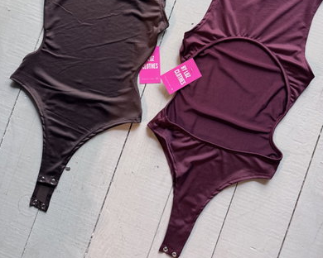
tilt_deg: -86.0
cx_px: 164
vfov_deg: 43.6
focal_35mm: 32
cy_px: 52
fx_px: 306
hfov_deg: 55.7
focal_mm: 6.76
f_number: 1.78
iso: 250
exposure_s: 1/50
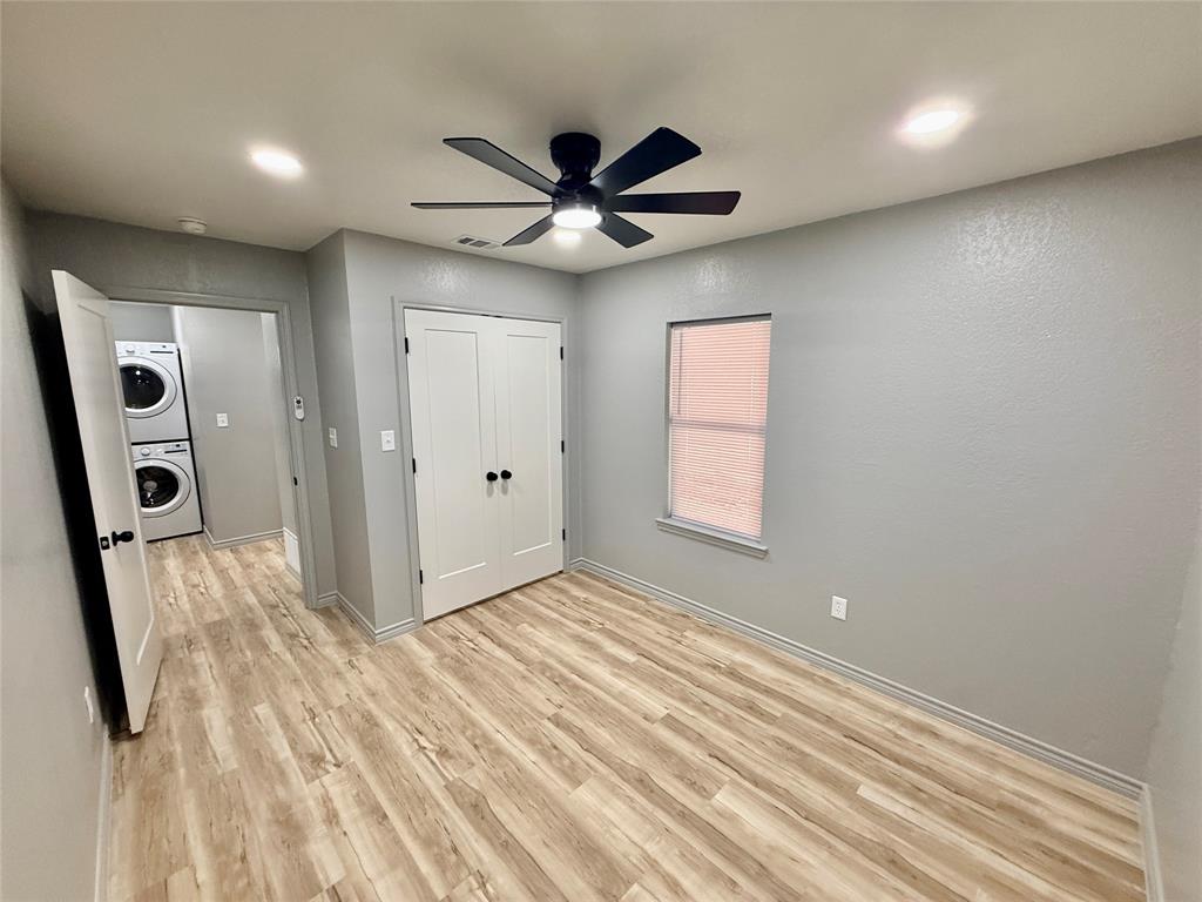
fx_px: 486
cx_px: 601
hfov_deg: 102.1
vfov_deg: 85.7
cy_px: 451
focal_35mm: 14
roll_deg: -0.1
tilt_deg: -9.3
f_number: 2.2
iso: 250
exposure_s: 1/120
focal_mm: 2.22
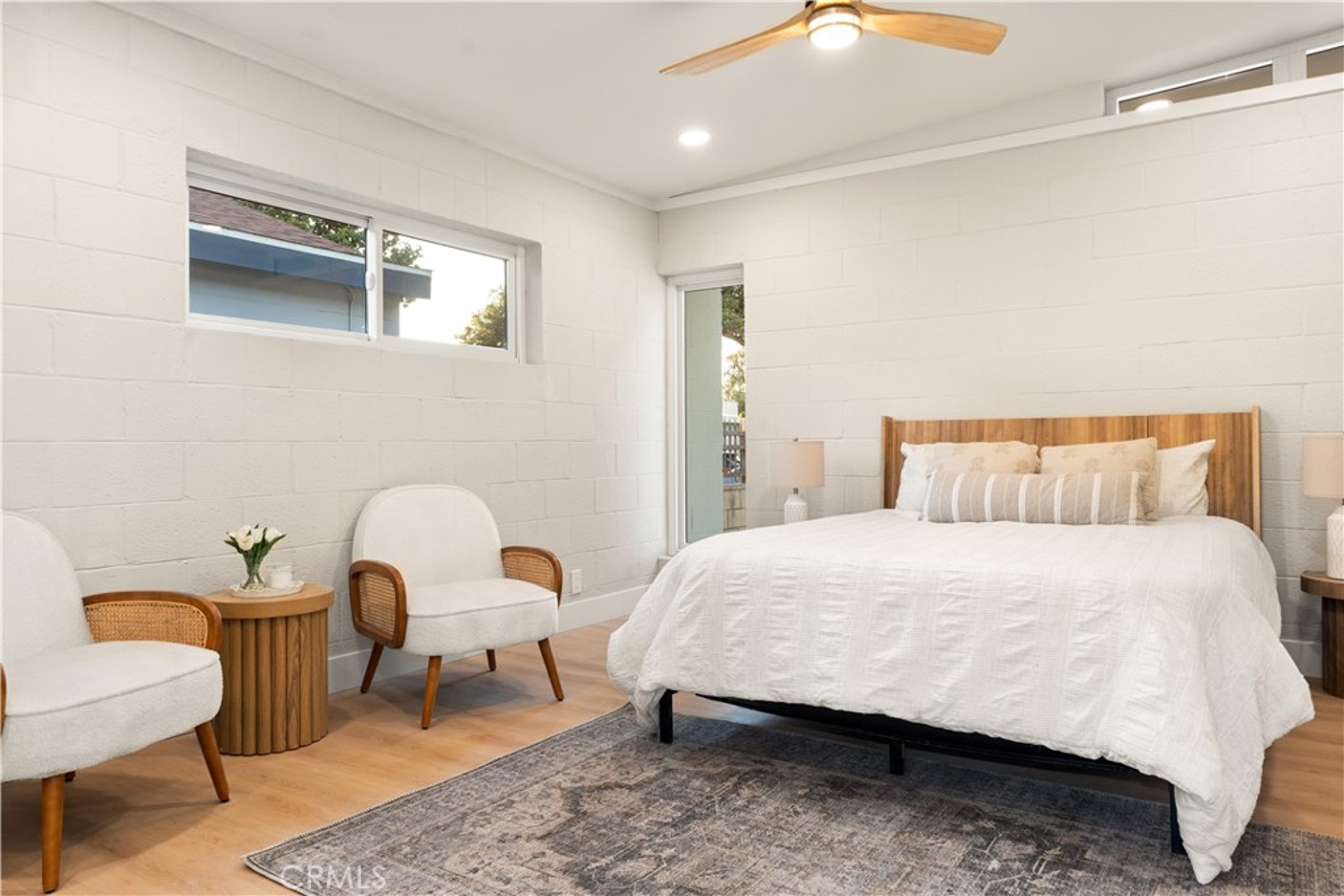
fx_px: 896
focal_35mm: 24
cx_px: 672
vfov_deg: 53.1
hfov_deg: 73.7
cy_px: 448
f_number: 8
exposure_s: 1/4
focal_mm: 24
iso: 320
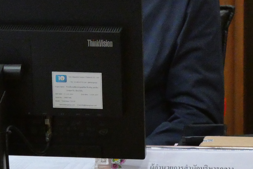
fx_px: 2046
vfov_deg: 4.7
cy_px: -21
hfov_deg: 7.1
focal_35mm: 291
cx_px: 50
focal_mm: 60
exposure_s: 1/125
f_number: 5.6
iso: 6400
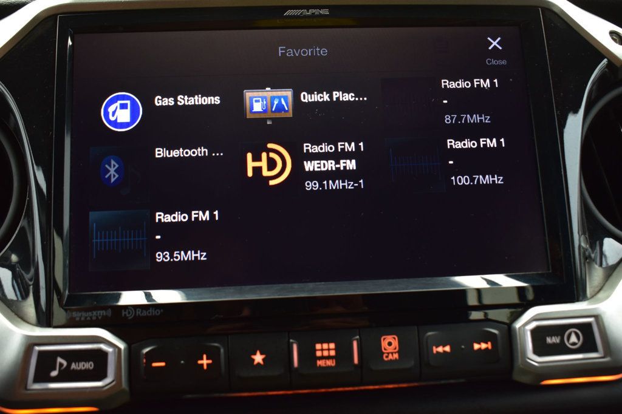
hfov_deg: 49.6
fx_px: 674
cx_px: 311
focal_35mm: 39
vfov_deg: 34.2
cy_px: 207
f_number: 6.3
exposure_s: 1/15
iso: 560
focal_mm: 26
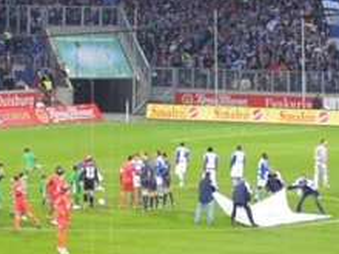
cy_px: 13
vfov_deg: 6.2
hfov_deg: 8.3
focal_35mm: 239
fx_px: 2341
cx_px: 197
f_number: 5
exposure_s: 1/50
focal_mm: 17.4
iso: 80
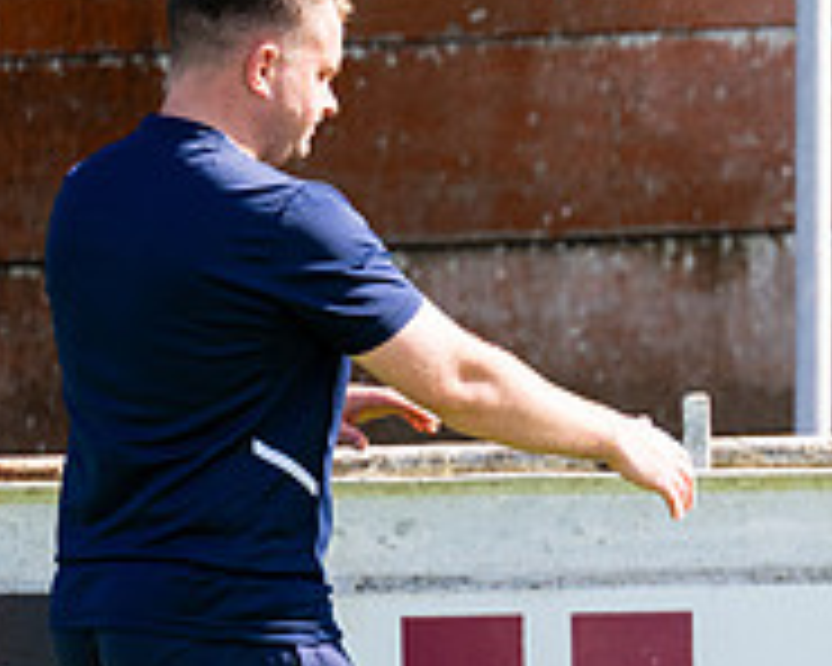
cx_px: 1365
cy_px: 768
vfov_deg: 1.6
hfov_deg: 2.0
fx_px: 24181
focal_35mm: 982
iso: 400
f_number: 4
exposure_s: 1/1250
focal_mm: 280
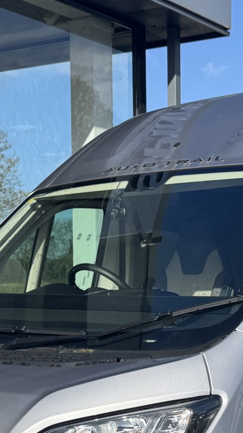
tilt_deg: -1.3
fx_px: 871
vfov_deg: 27.5
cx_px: 222
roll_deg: +0.8
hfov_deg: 15.7
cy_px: 326
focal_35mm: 76
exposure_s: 1/3802
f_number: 1.78
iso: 80
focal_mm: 6.76
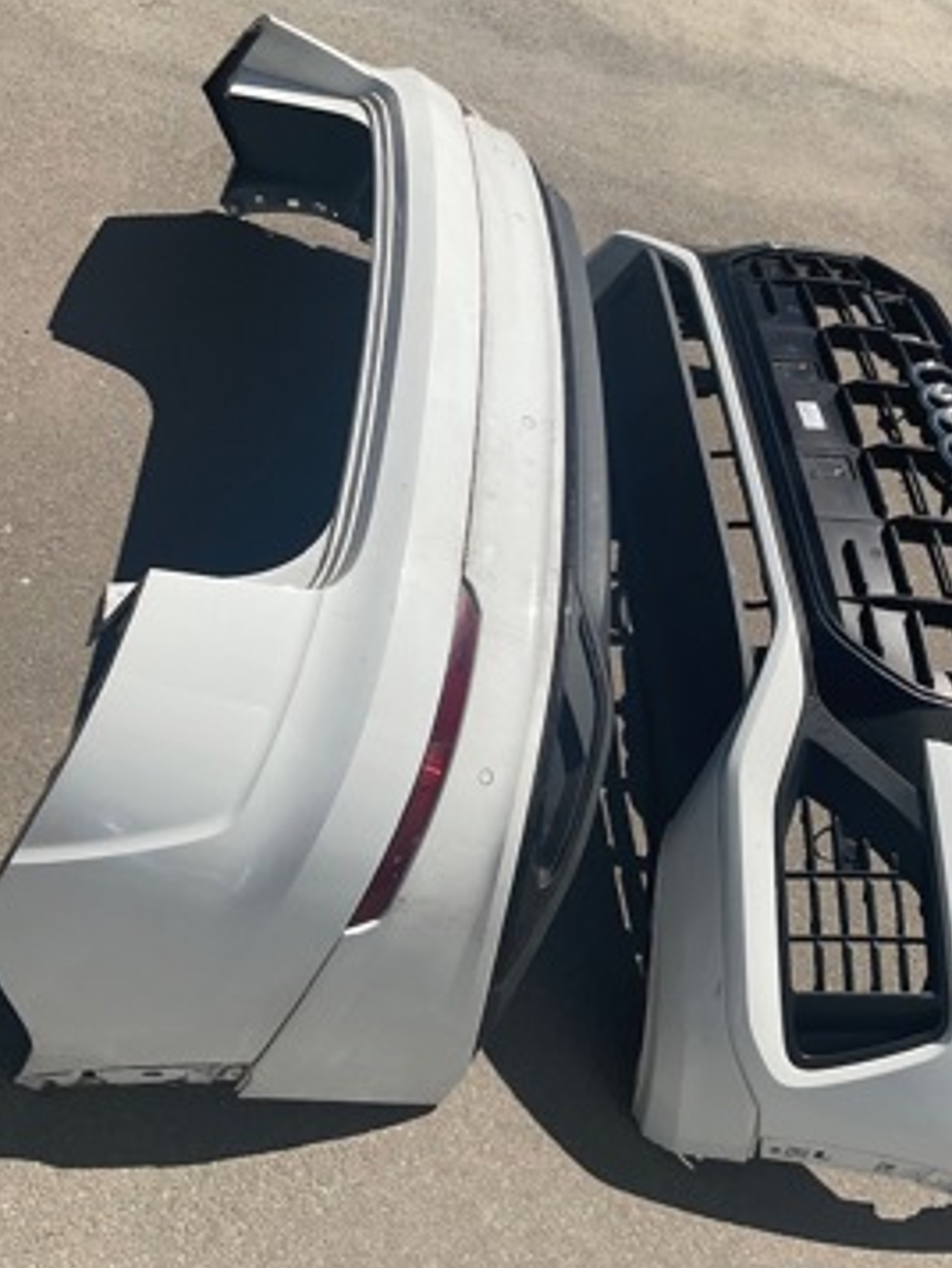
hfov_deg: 36.7
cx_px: 572
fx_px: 1429
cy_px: 597
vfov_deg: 47.8
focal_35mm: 39
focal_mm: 3
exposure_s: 1/3788
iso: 16
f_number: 1.8
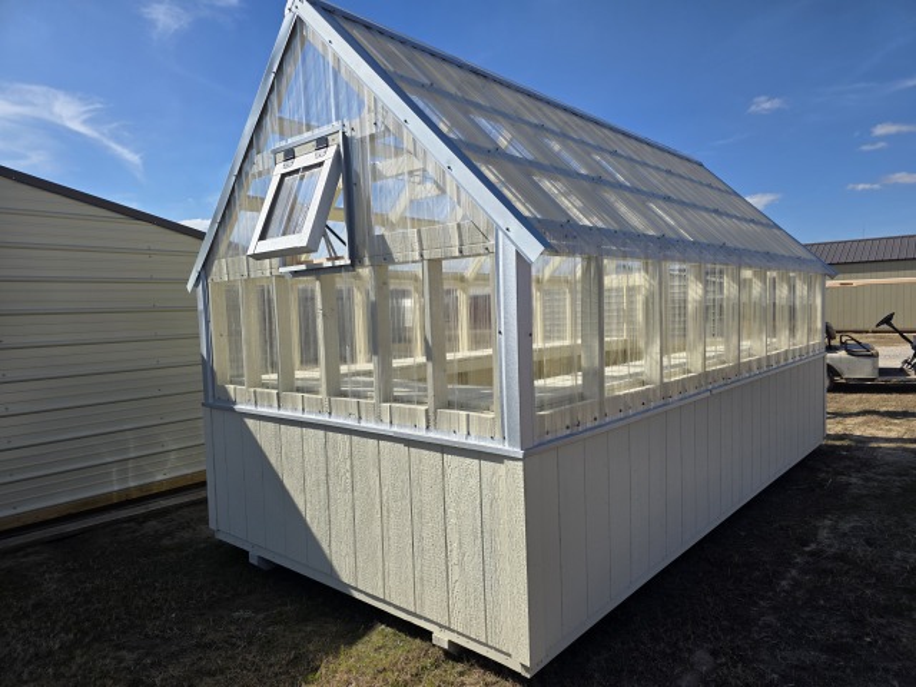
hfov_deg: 73.9
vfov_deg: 58.9
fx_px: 609
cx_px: 458
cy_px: 344
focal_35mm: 23
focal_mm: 6.3
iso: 80
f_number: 1.7
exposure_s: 1/7944
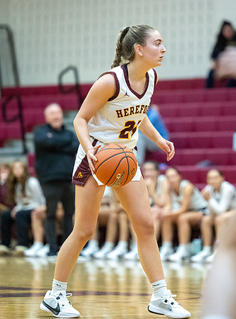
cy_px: 144
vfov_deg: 8.2
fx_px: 2227
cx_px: 146
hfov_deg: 6.1
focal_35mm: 242
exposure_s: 1/800
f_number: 2.8
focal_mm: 150
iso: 6400
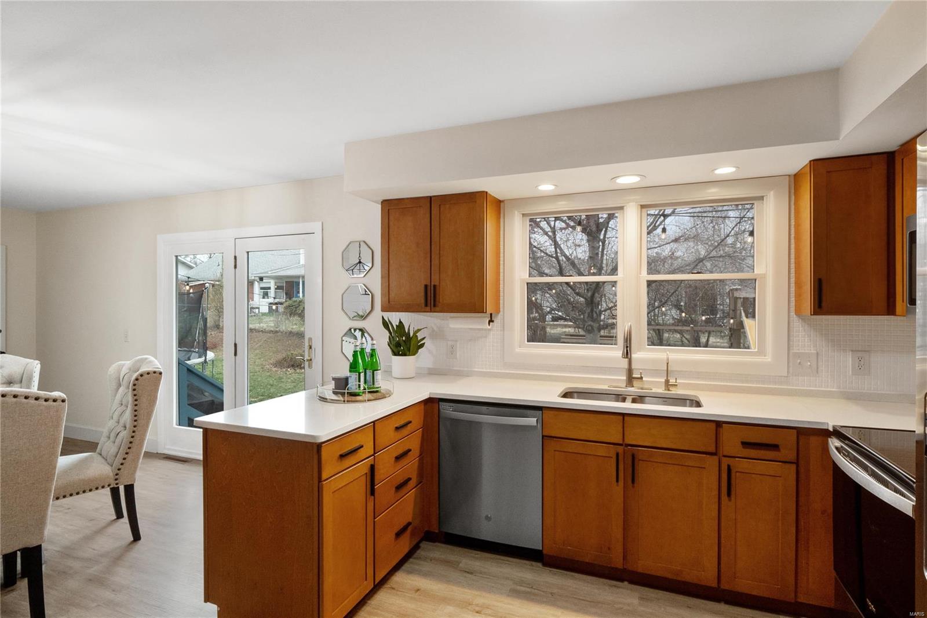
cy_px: 309
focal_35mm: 18
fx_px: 463
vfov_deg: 67.4
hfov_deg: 90.0
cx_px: 464
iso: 400
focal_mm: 9
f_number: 8
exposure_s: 1/15
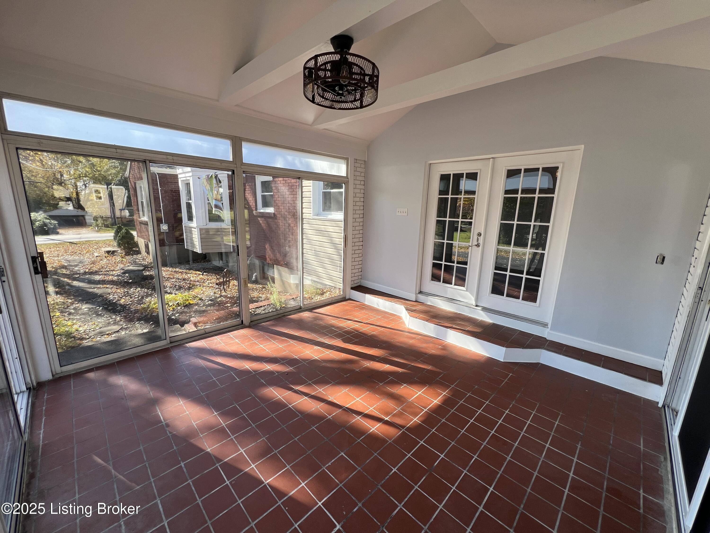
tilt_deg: -13.6
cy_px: 266
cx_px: 355
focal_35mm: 13
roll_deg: -1.4
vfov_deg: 89.9
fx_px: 267
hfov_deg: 106.2
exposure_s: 1/357
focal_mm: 1.57
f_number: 1.8
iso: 32
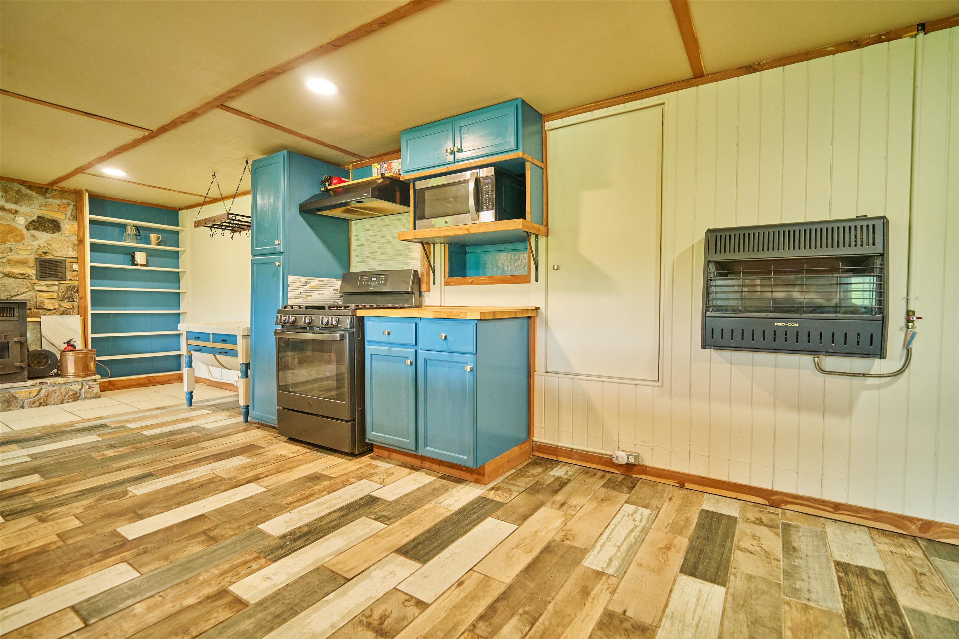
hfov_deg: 96.7
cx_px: 480
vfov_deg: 73.7
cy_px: 320
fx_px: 426
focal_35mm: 16
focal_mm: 16
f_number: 2.8
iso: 2500
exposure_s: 1/125
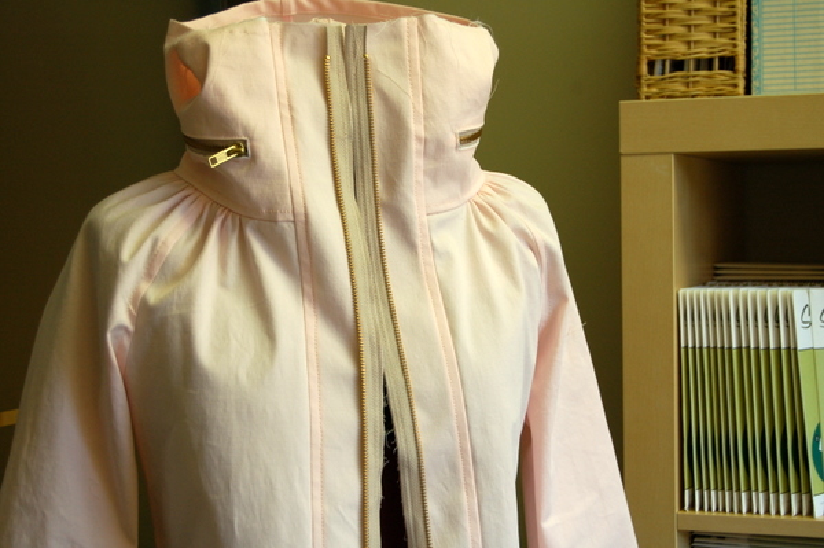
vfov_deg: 20.1
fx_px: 1544
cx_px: 412
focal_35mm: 68
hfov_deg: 29.9
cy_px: 274
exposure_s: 1/60
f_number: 5.3
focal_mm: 45
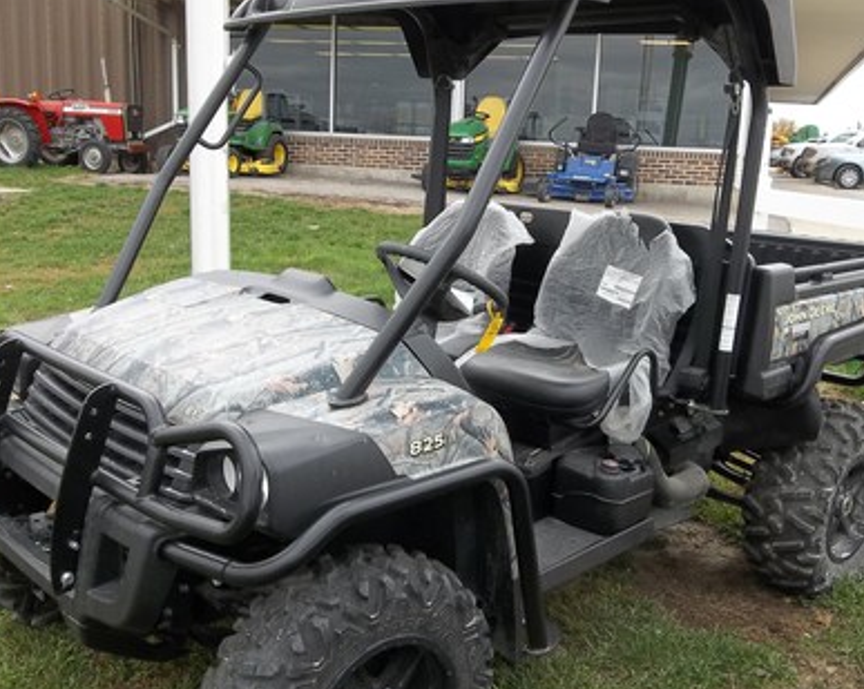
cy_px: 381
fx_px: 945
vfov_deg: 40.0
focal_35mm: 37
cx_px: 476
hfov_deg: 49.0
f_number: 3.5
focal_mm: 4.9
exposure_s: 1/160
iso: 80
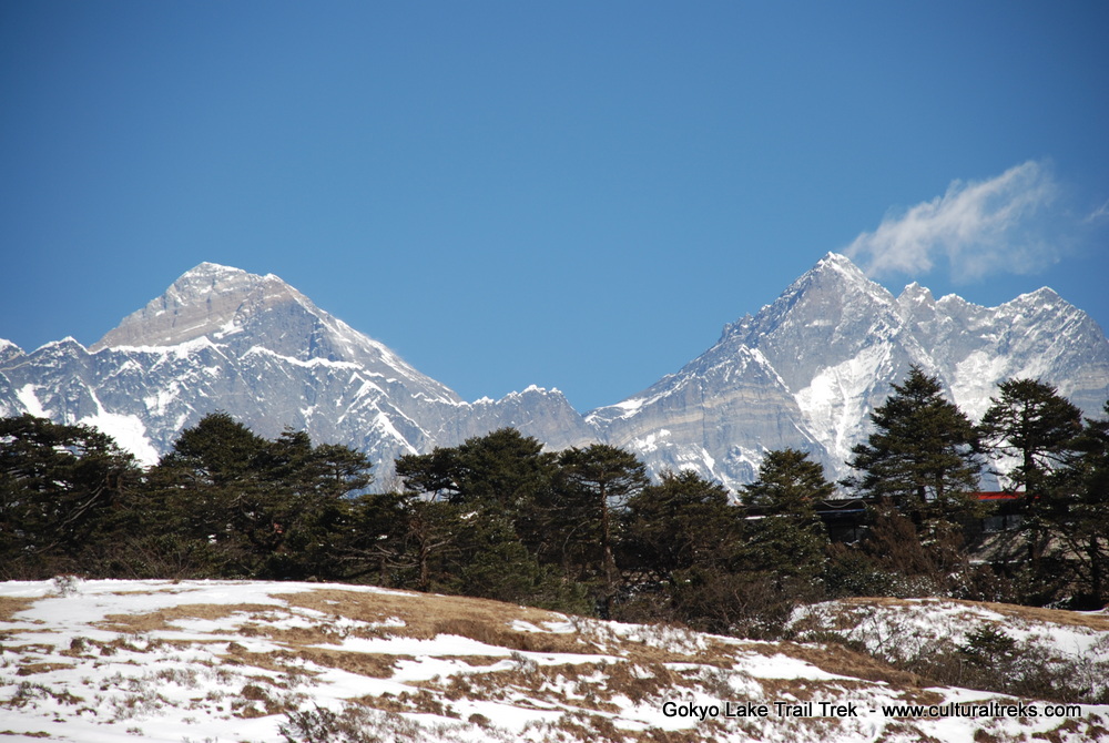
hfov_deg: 10.1
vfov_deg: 6.8
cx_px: 554
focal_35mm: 202
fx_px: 6247
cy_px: 372
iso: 100
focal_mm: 135
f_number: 5.6
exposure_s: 1/500
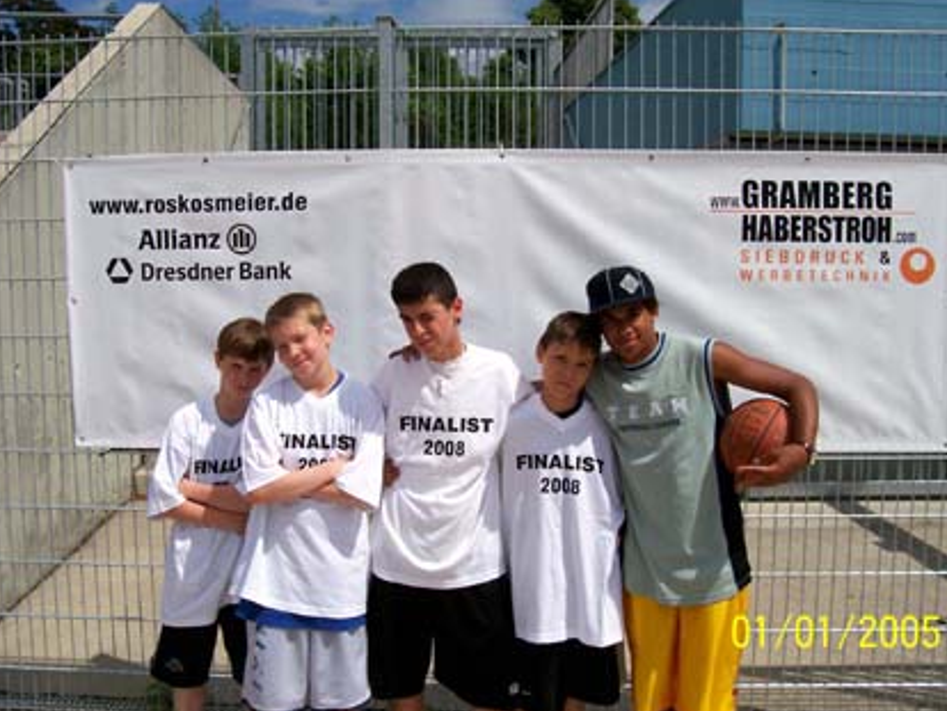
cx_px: 478
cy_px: 347
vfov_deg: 38.7
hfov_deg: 50.1
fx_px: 1013
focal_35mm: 37
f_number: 5.1
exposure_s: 1/1401
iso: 80
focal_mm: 5.6
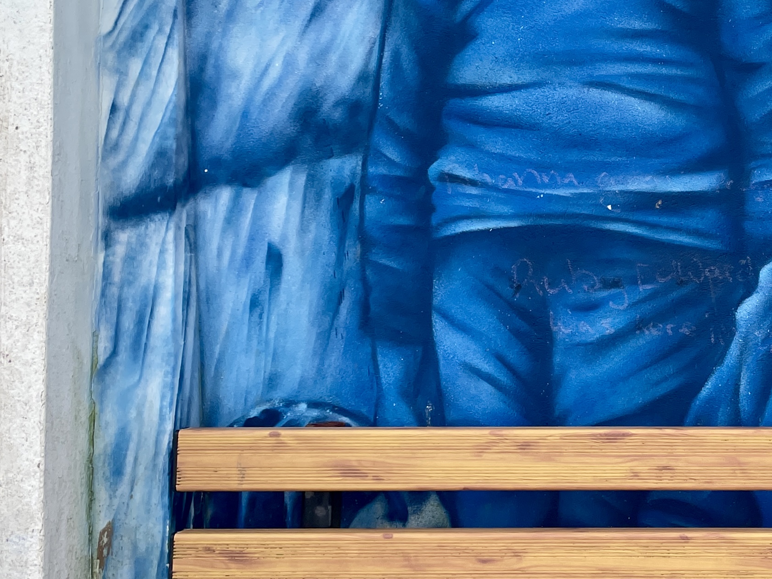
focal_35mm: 59
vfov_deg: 24.6
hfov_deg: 30.1
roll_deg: +1.7
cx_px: 801
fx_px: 1316
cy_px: 176
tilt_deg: -8.0
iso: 32
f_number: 1.6
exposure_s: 1/769
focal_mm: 4.2
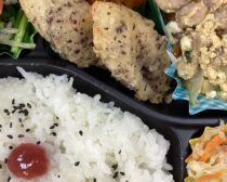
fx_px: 363
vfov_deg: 28.1
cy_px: 88
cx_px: 91
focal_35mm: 54
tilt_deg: -75.9
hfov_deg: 34.6
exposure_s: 1/60
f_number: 2.4
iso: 160
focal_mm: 3.3
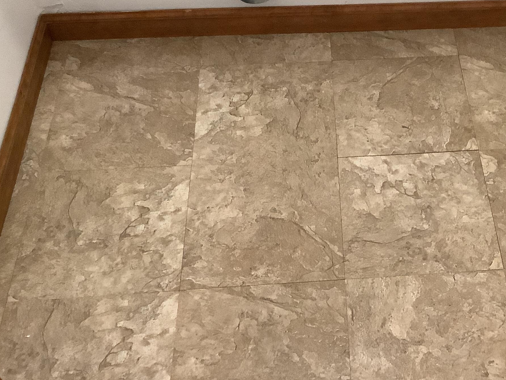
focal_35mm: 52
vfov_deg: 28.0
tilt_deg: -52.9
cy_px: 193
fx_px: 760
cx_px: 389
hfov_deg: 35.9
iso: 400
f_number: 2.4
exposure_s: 1/30
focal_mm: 3.3
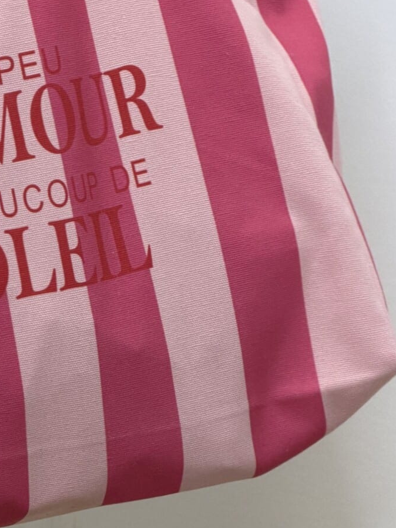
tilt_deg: -1.6
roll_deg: -1.4
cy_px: 286
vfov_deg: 8.7
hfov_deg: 6.5
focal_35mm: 228
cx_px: -16
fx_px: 3476
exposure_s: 1/100
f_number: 2.8
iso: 125
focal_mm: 16.89
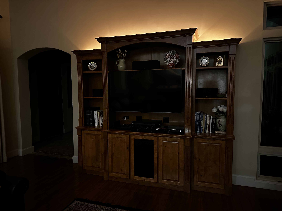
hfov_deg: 71.6
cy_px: 106
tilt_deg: -4.9
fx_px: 196
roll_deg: +0.1
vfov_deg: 56.8
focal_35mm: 24
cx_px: 141
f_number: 1.78
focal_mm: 6.86
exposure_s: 1/15
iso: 2000
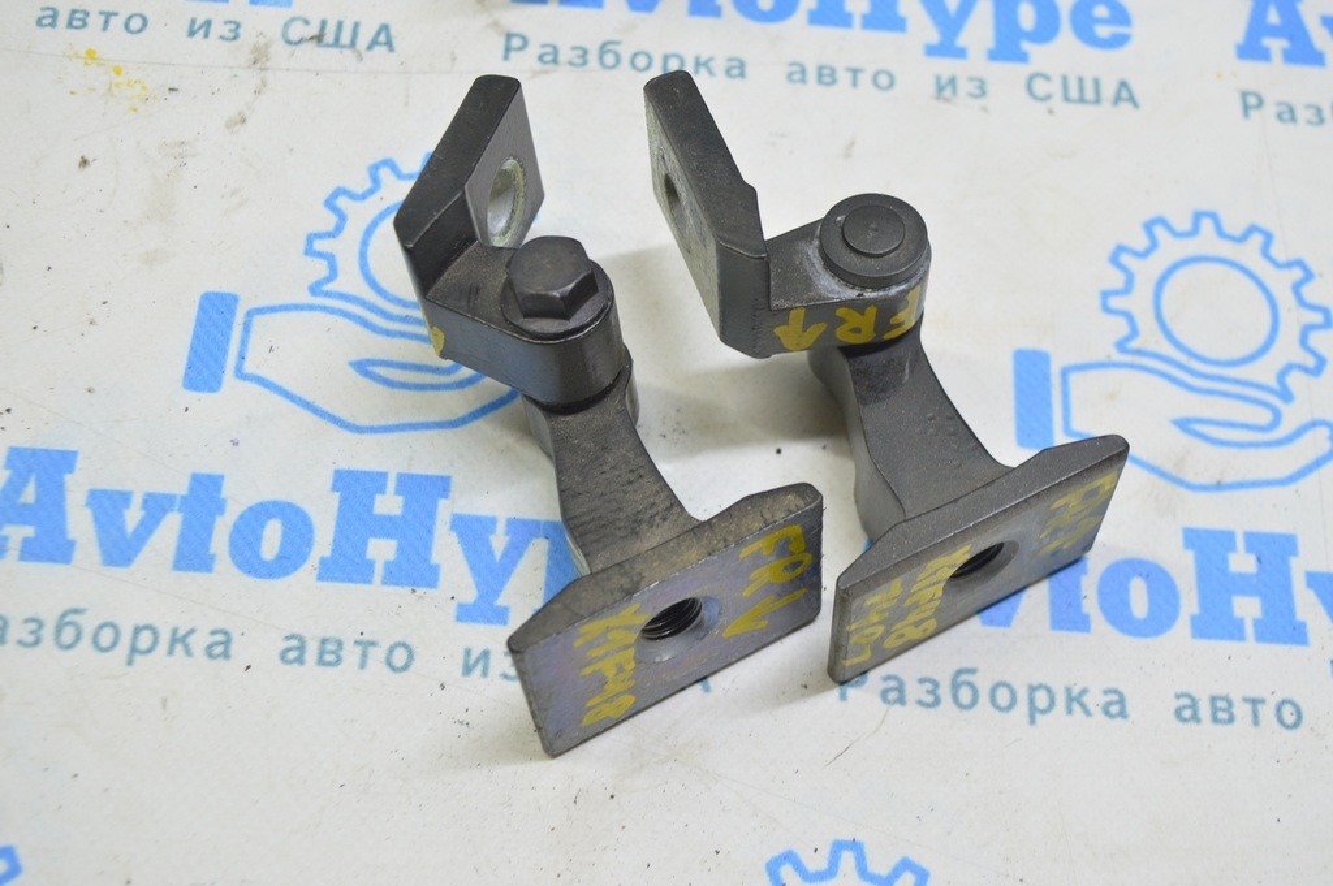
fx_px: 1554
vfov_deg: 31.8
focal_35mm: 42
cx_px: 666
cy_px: 443
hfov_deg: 46.4
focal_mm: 28
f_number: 5.6
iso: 400
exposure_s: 1/20
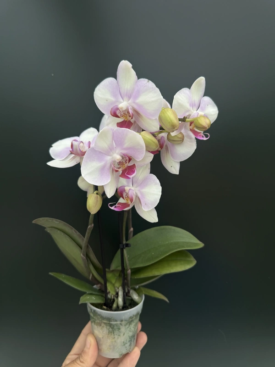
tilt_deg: -10.8
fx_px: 254
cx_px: 138
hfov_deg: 56.8
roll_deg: -0.2
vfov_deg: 71.6
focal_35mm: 24
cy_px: 184
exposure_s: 1/121
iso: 64
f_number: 1.78
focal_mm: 6.76
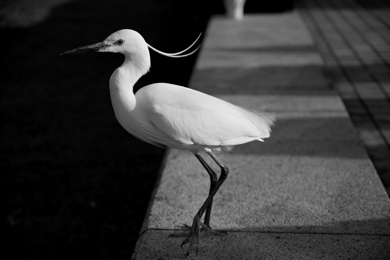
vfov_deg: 19.5
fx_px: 758
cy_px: 130
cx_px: 195
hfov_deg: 28.8
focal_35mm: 70
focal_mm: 70
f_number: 4
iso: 160
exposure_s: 1/800
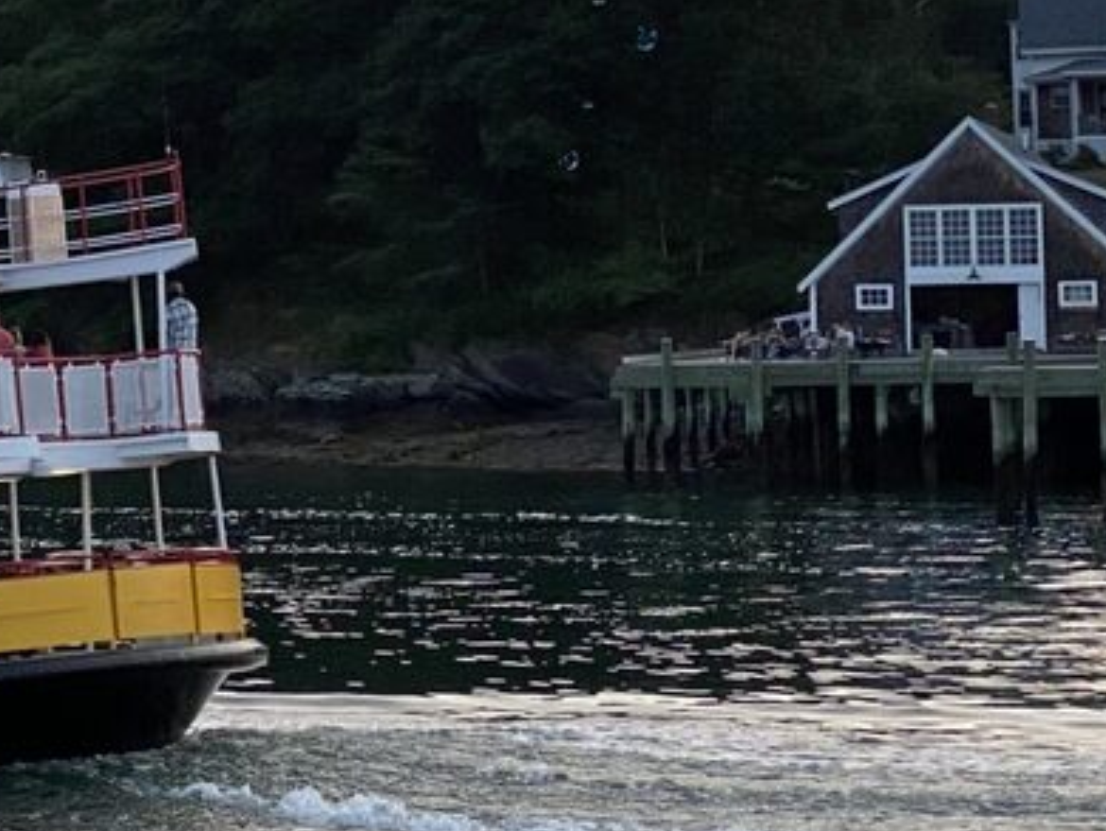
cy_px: 156
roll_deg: +0.3
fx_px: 5115
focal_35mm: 160
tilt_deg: +1.6
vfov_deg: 9.3
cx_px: -247
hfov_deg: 12.1
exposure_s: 1/177
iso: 20
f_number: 2
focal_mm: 6
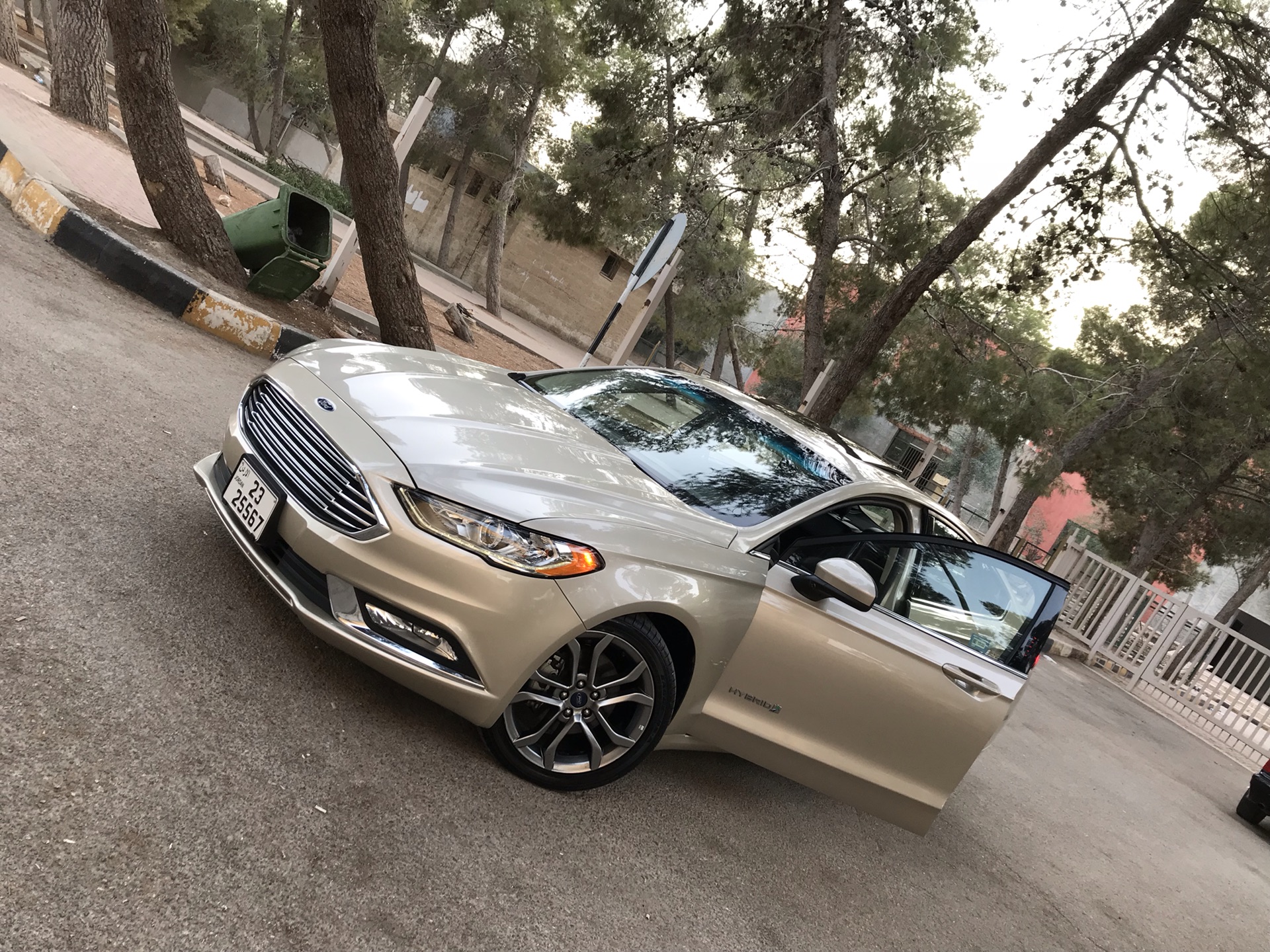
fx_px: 1027
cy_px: 476
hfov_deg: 63.4
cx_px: 635
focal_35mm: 28
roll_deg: -30.0
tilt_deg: -6.0
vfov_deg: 49.7
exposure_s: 1/100
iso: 32
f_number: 1.8
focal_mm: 3.99
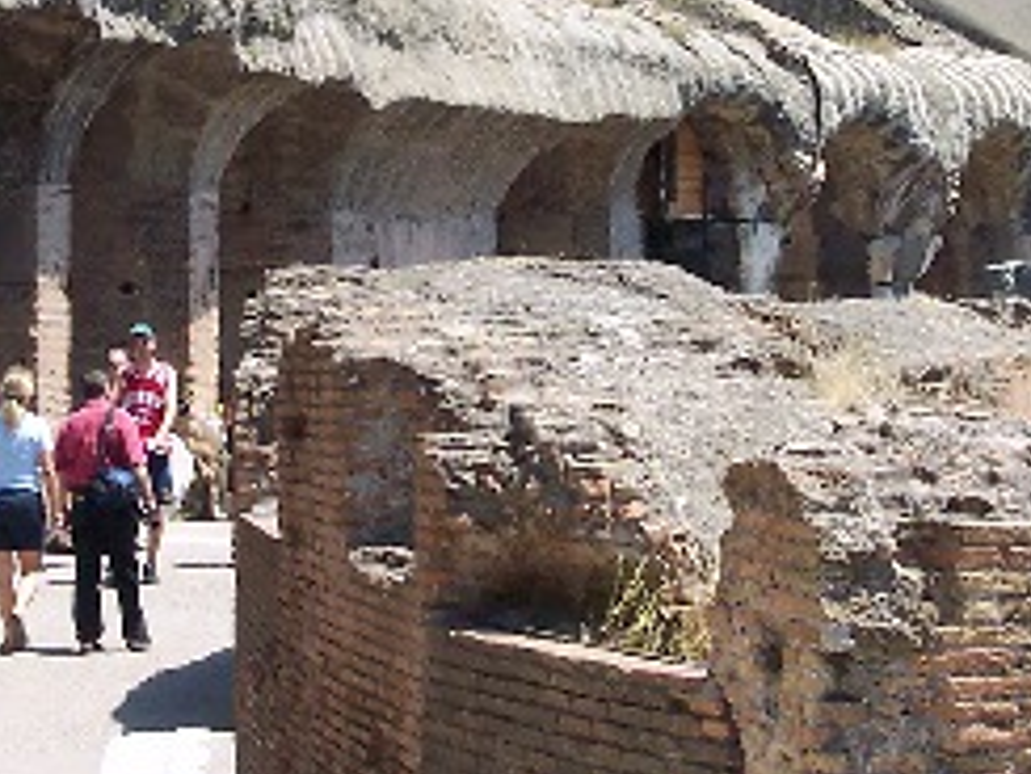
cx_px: 400
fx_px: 3695
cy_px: -38
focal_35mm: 124
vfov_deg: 11.8
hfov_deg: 15.9
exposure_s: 1/350
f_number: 4.8
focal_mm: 8
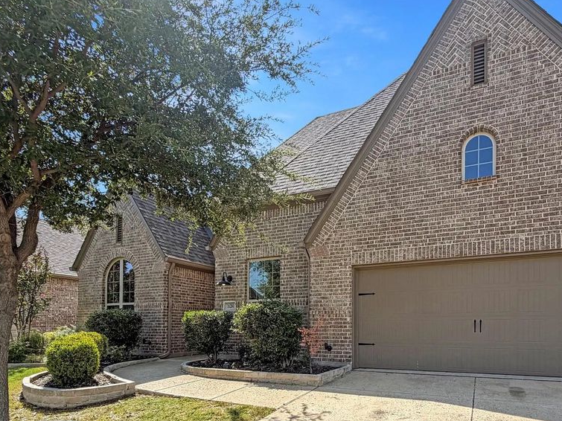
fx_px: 308
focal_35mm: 19
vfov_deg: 67.5
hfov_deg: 83.3
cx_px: 347
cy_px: 266
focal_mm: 2.22
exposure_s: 1/770
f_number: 2.2
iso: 32
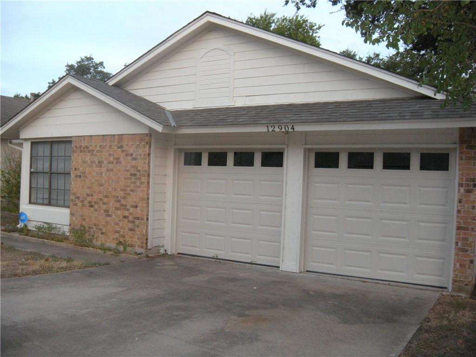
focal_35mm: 35
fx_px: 481
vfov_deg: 40.7
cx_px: 238
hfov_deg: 52.6
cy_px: 178
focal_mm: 5.9
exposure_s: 1/56.1
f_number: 3.8
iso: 223
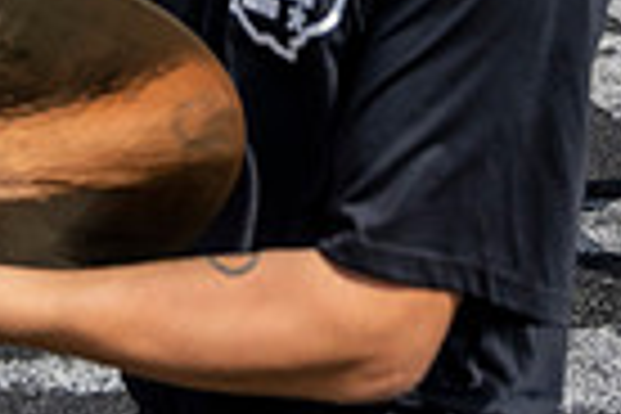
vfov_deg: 12.0
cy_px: -425
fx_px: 1742
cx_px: 274
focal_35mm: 101
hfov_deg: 20.2
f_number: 5
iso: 200
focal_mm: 24
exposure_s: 1/1600
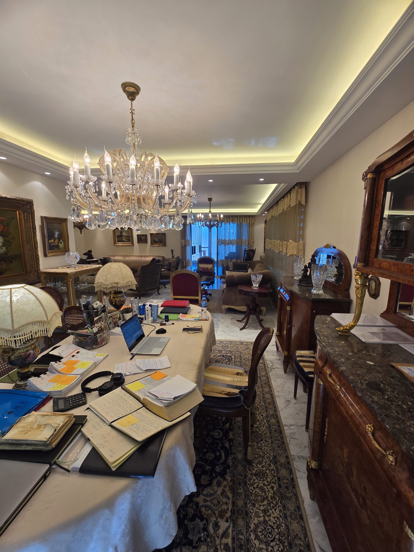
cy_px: 276
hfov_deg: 89.9
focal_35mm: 13
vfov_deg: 106.2
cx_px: 207
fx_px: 207
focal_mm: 2.2
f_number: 2.2
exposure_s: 1/103
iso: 50
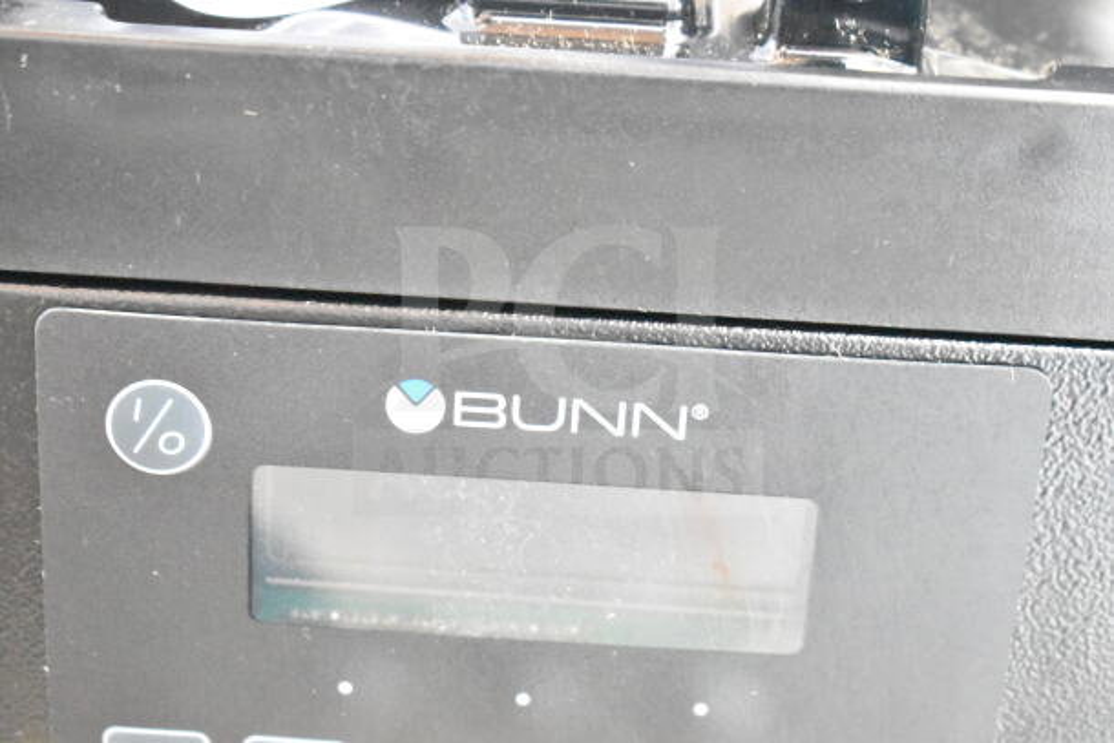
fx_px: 2321
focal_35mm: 75
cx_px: 557
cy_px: 372
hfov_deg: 27.0
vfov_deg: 18.2
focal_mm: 50
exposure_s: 1/15
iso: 25600
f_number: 5.6
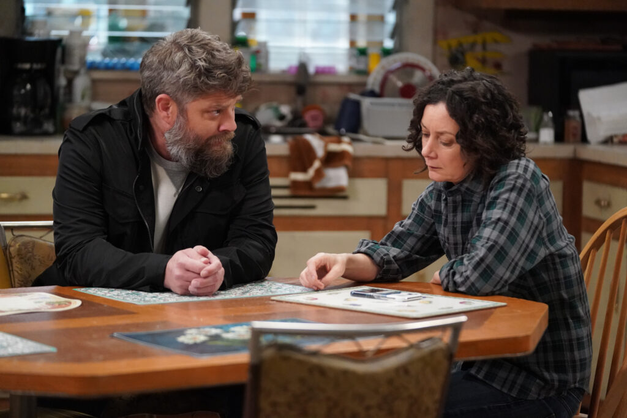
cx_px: 314
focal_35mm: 119
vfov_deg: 11.5
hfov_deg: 17.2
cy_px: 209
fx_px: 2073
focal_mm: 119
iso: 8000
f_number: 2.8
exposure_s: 1/200
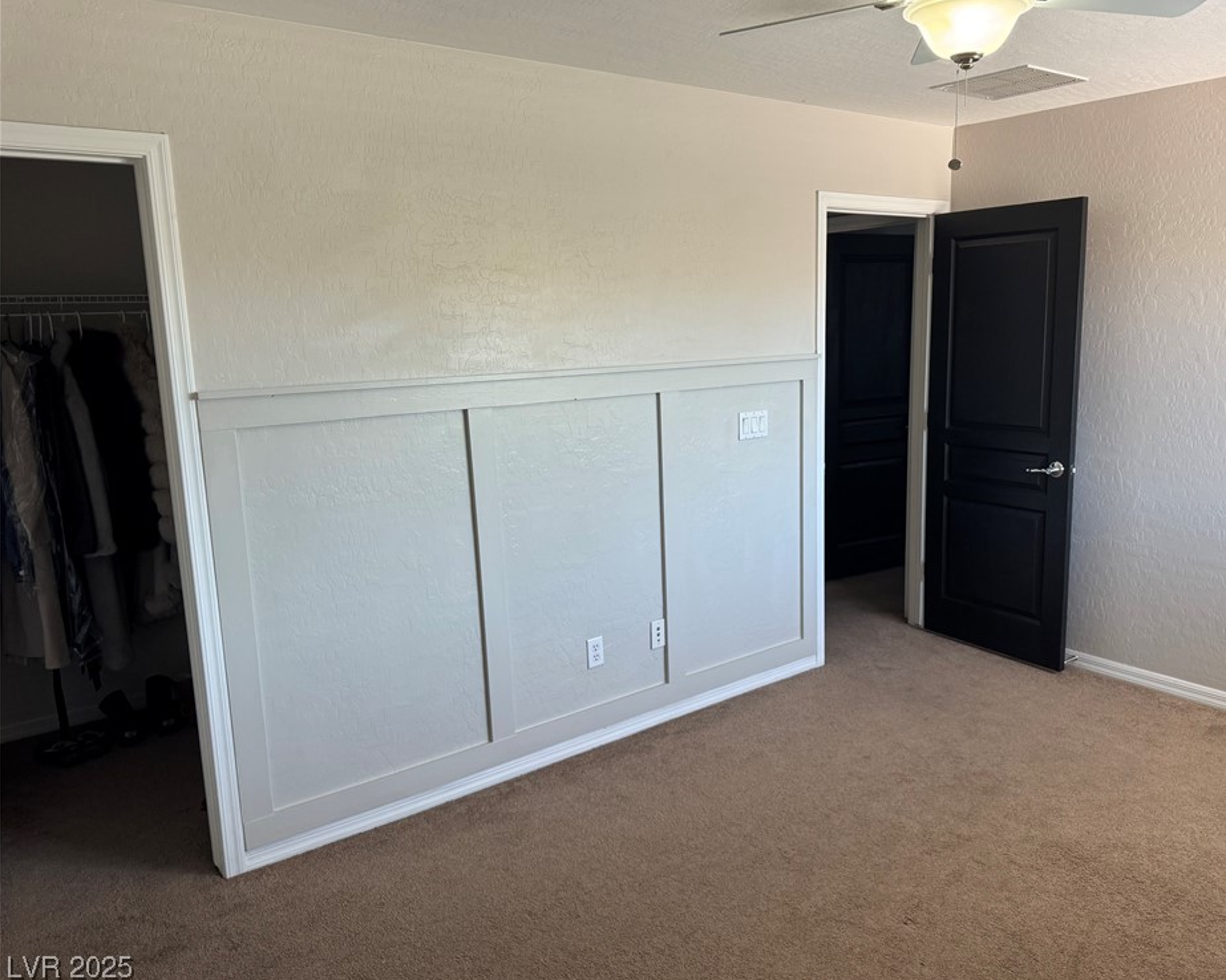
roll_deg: +1.5
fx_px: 943
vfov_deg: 54.9
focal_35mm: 26
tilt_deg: -10.8
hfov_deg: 65.9
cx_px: 679
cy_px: 487
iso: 200
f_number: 1.78
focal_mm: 6.76
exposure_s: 1/120
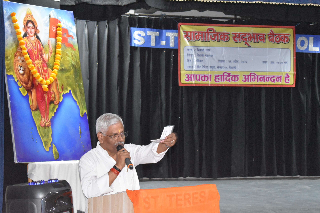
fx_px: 733
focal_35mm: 82
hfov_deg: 24.6
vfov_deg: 16.6
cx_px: 160
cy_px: 106
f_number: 5.6
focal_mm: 55
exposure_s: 1/60
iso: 5600
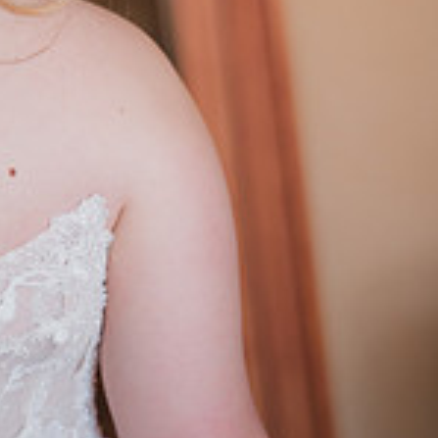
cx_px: 56
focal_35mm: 128
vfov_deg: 13.4
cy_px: -38
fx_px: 1832
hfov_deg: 13.5
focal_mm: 50
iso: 1250
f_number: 1.4
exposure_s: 1/2000
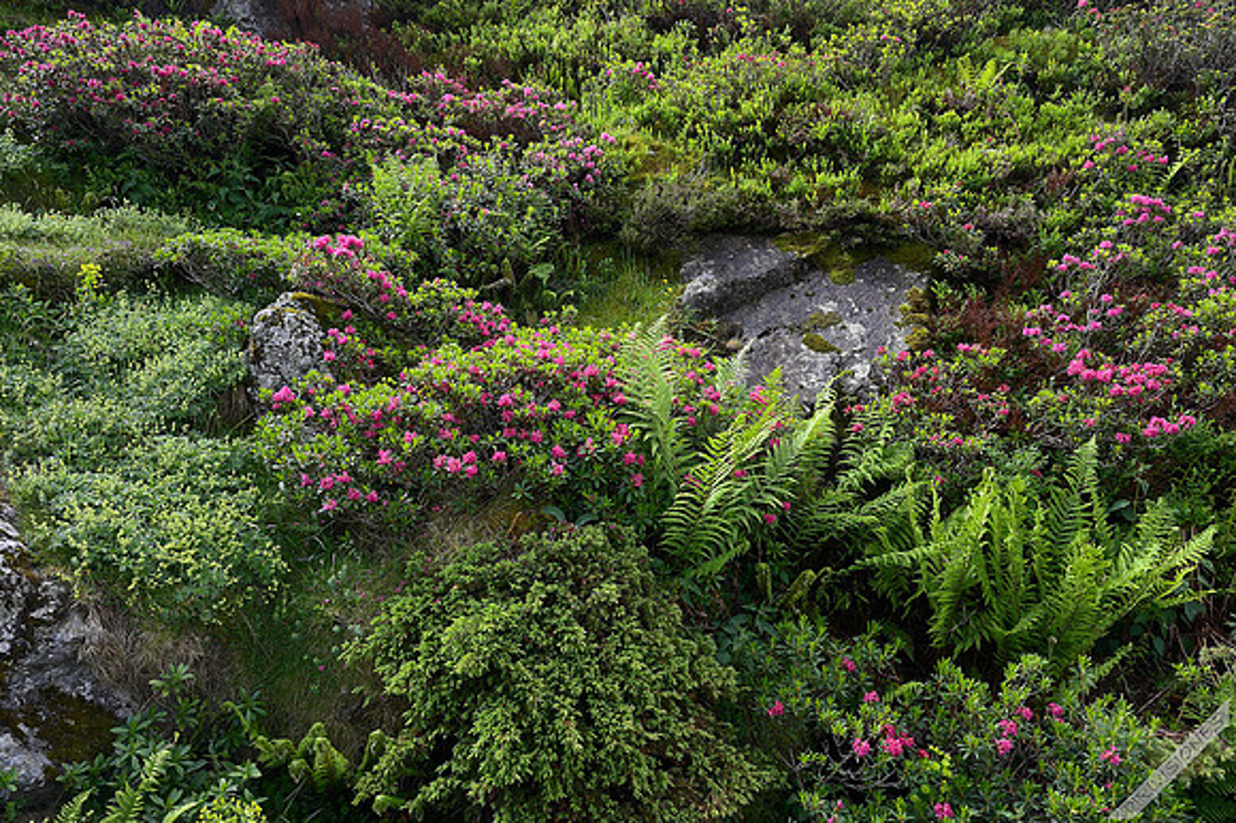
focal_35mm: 24
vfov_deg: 53.1
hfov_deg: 73.8
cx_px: 618
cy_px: 412
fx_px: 823
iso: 200
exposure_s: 1/80
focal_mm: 24
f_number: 11
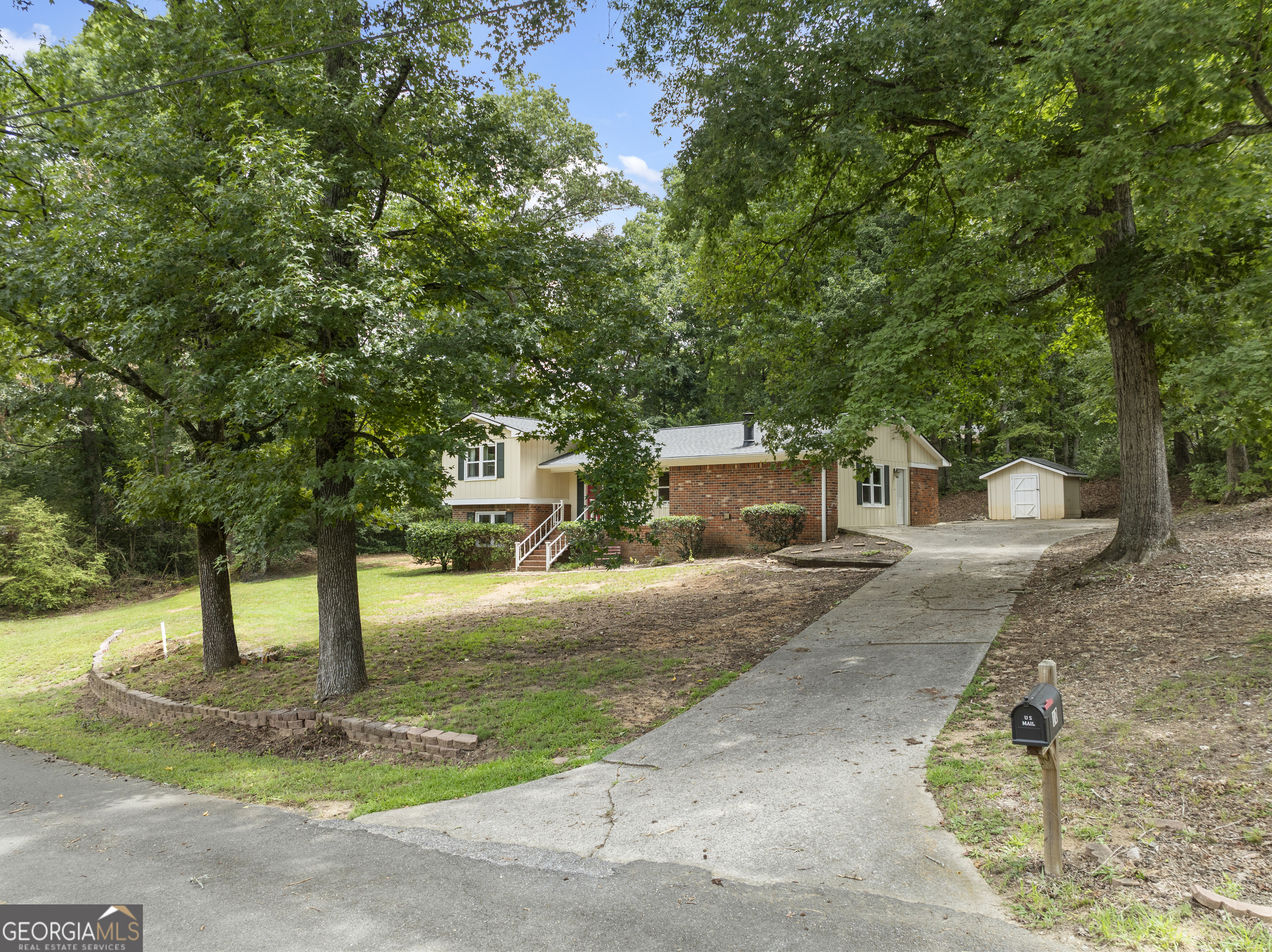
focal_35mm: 24
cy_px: 476
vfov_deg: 56.8
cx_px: 636
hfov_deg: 71.6
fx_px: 881
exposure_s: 1/40
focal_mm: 12.29
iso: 160
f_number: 2.8
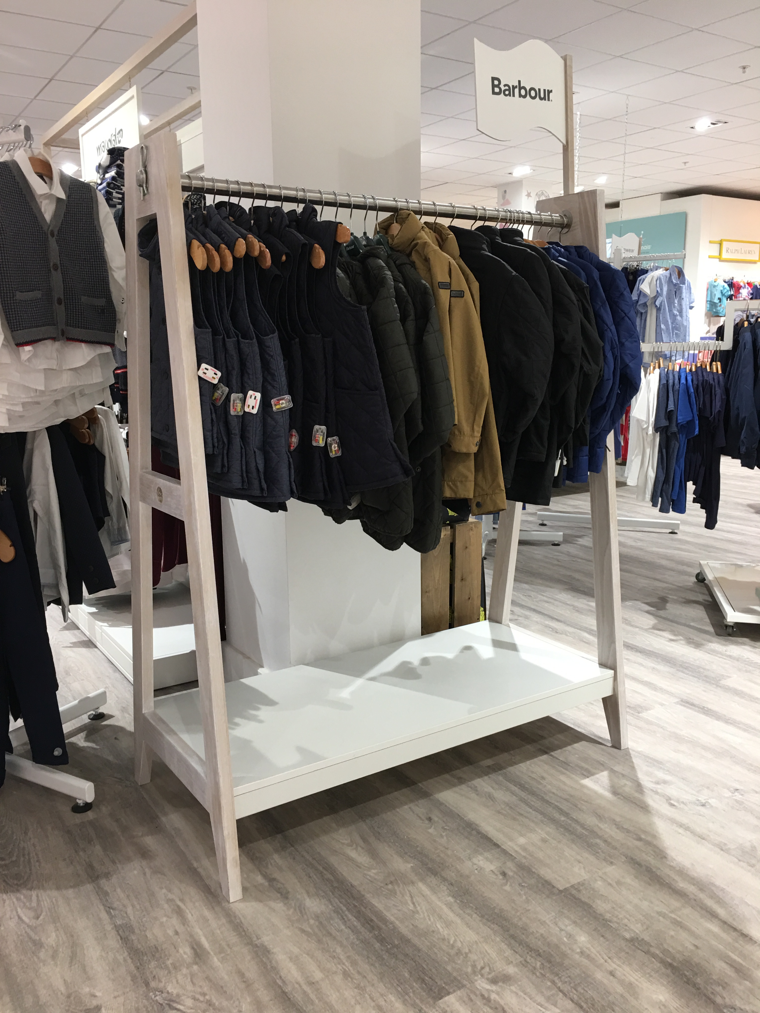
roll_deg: +0.3
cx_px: 380
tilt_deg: -9.5
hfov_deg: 48.2
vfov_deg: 61.7
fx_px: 849
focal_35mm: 29
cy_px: 506
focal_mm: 4.15
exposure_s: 1/17
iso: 40
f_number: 2.2
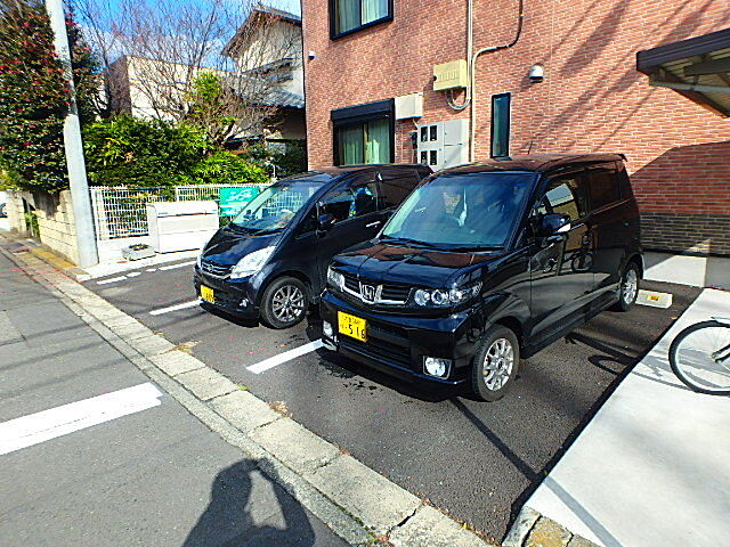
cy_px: 274
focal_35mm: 21
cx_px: 365
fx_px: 443
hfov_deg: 79.0
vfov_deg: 63.4
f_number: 3.5
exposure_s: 1/800
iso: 125
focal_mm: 3.7
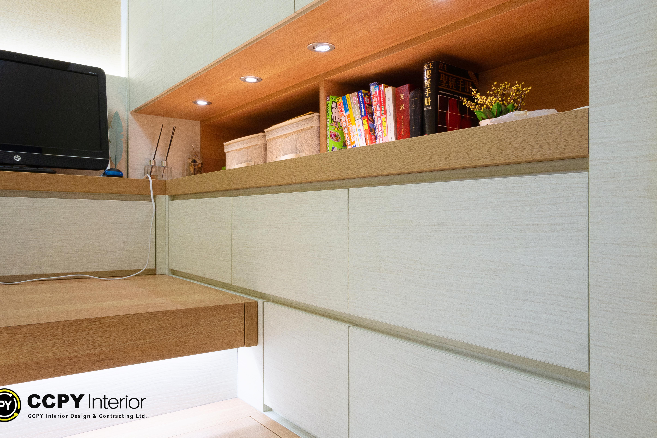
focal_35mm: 22
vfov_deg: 57.2
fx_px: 401
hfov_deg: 78.6
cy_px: 218
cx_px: 318
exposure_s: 1/60
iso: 1000
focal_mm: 21
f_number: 7.1
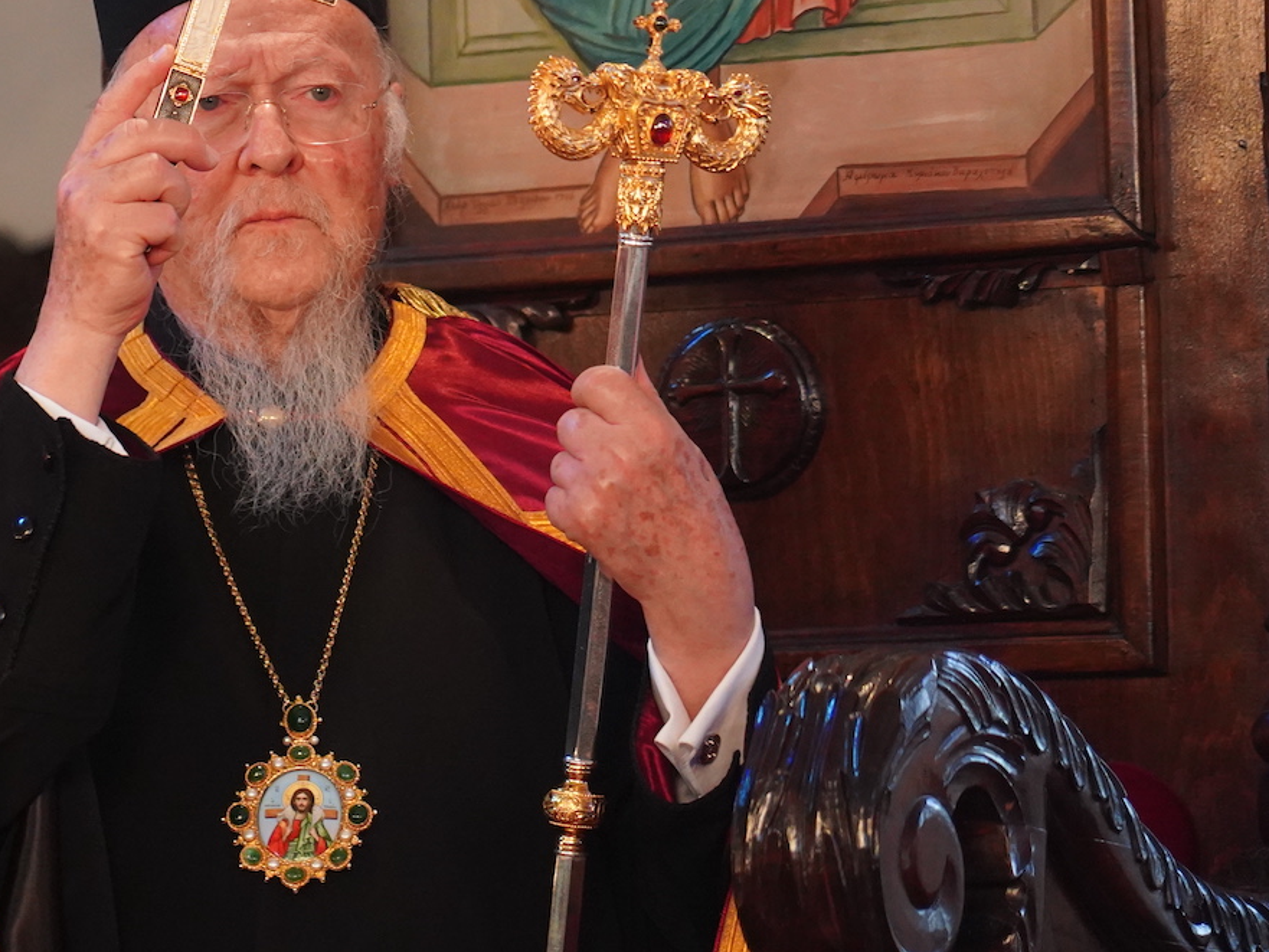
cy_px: 170
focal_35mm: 220
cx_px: 98
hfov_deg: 9.0
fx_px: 8066
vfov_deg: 6.7
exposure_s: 1/160
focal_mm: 105
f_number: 4
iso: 5000
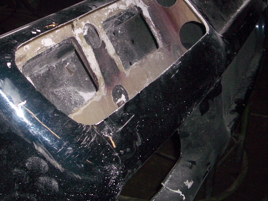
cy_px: 62
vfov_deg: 26.8
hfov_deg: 35.5
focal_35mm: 54
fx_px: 418
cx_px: 115
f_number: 2.6
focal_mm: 5.8
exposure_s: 1/60
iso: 100
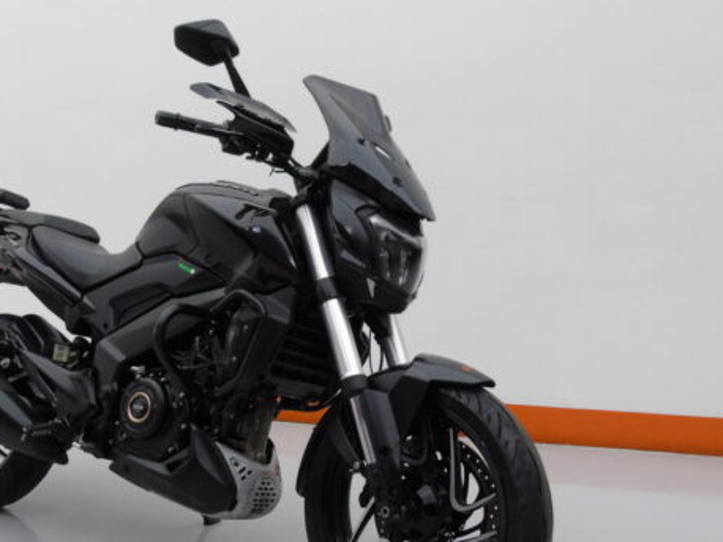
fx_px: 793
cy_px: 333
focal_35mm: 38
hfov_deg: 48.6
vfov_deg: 37.5
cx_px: 279
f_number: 3.6
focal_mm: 5.2
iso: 100
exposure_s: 1/30
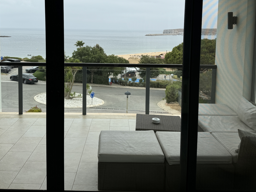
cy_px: 53
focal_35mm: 37
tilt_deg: -5.9
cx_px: 113
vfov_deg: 37.9
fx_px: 274
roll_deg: -0.3
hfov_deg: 50.0
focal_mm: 6.76
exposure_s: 1/2174
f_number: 1.78
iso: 80
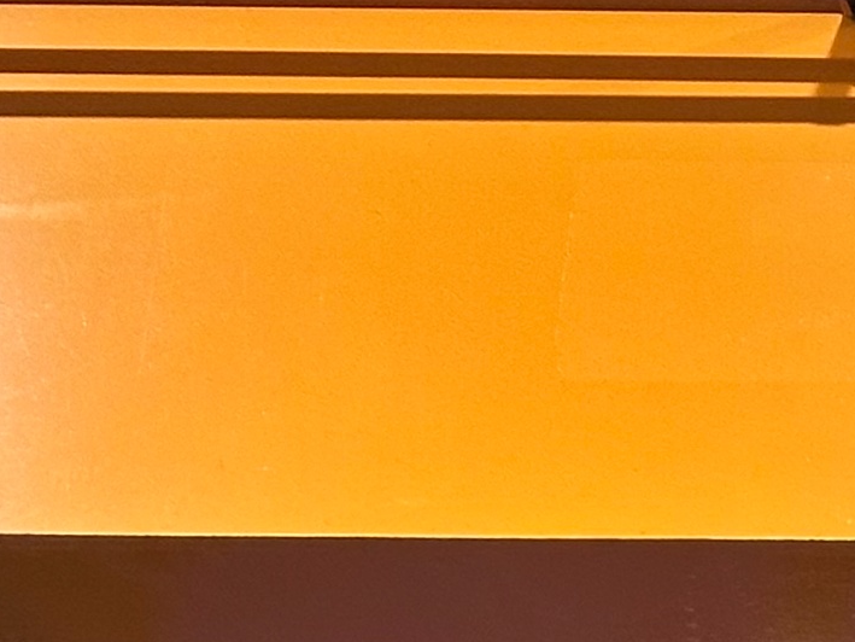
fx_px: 5460
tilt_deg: +20.9
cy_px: 596
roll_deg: -2.9
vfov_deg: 6.7
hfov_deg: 8.3
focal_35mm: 221
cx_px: 1925
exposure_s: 1/50
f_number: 1.78
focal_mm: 6.86
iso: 64
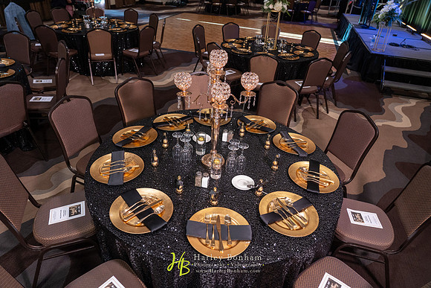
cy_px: 144
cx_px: 216
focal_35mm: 24
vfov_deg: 53.2
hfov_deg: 73.7
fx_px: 287
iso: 1600
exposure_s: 1/125
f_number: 4
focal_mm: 24
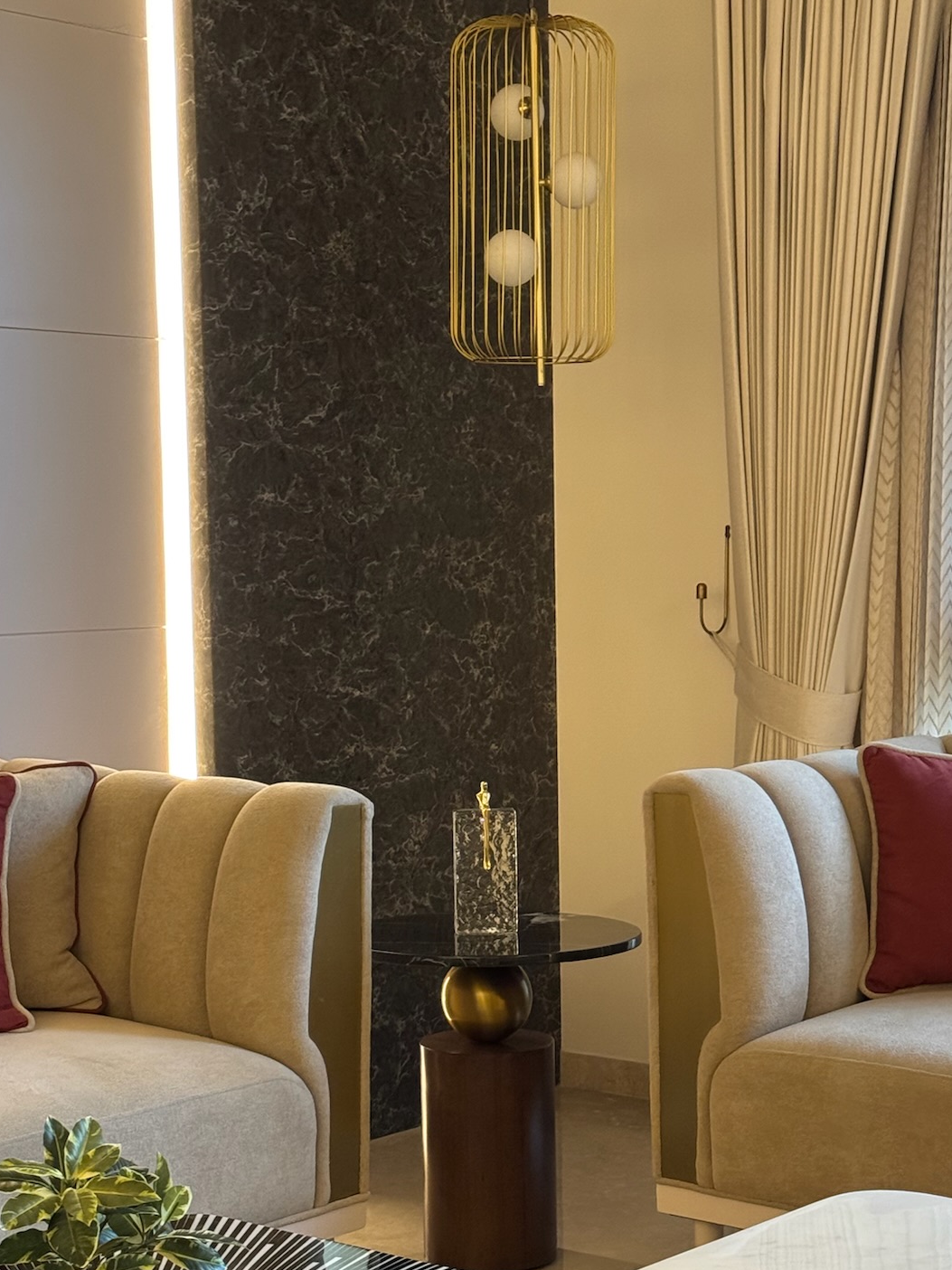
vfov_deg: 27.7
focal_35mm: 70
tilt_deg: -5.7
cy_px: 782
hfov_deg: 21.0
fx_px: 2567
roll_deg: +1.4
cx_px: 514
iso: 640
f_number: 1.78
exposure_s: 1/25
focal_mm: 6.76
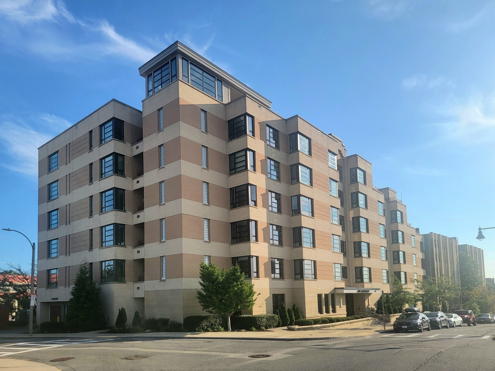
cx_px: 248
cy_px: 186
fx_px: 343
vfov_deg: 56.8
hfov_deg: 71.6
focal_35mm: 24
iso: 16
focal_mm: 6.7
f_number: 1.8
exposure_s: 1/1429
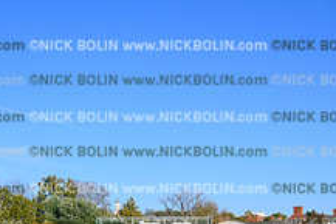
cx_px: 147
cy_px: 296
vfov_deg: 16.1
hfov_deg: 25.3
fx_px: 747
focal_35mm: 80
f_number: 4
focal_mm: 30
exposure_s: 1/1600
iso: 100
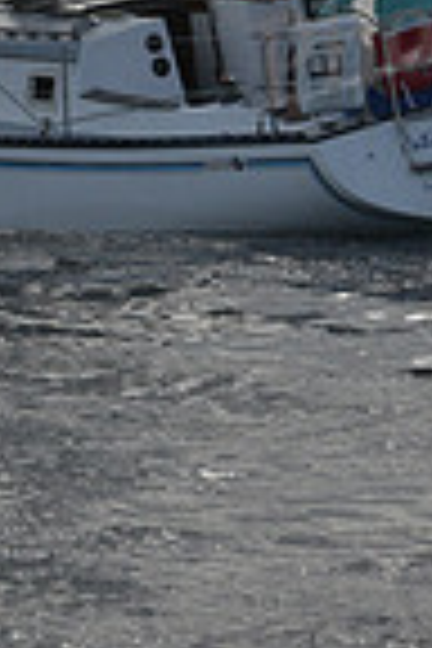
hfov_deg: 4.9
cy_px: -634
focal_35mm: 282
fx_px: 5076
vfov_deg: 7.1
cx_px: 20
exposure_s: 1/1000
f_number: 10
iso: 320
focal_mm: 70
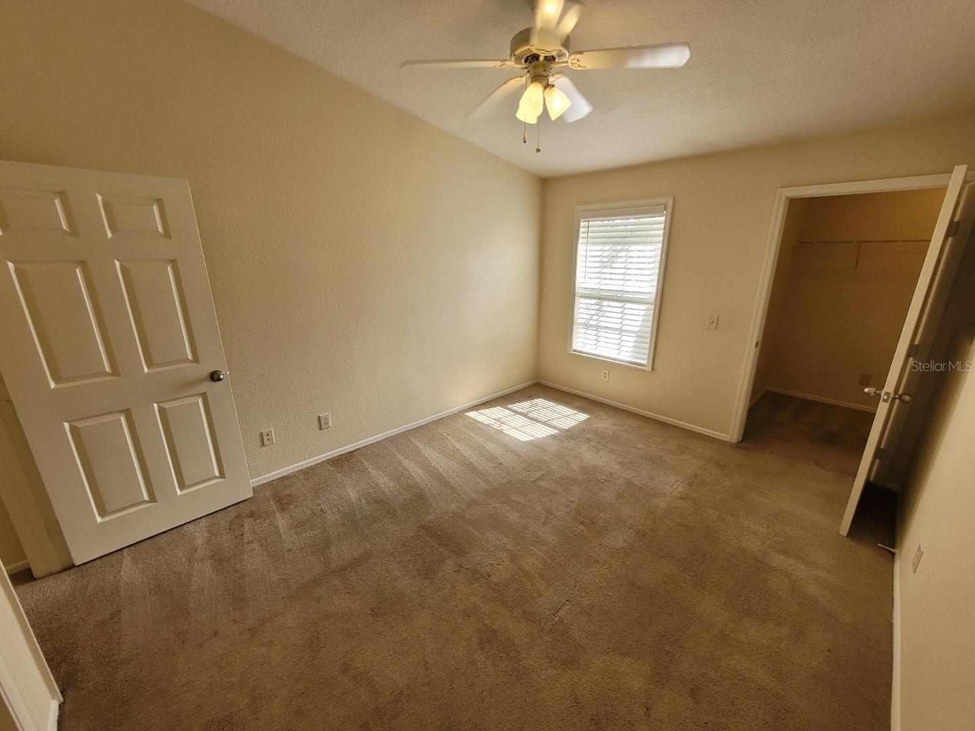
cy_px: 366
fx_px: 366
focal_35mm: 13
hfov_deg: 106.2
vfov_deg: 89.9
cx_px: 488
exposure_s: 1/120
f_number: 2.2
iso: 80
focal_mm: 1.74
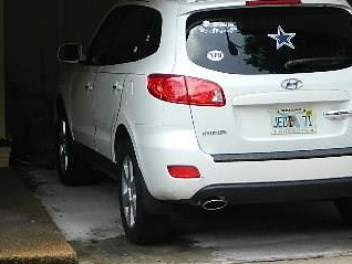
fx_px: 1343
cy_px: -139
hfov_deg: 14.9
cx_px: 101
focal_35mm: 132
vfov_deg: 10.8
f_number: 3.5
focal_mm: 7.3
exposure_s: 1/160
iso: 80
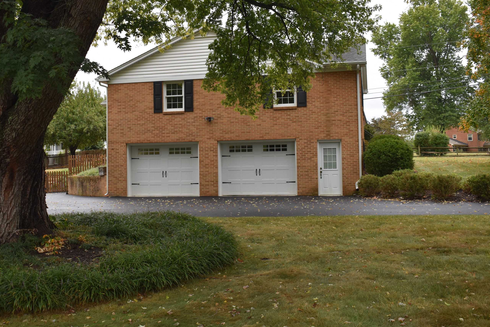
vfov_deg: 31.2
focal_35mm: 43
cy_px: 142
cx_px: 205
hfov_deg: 45.3
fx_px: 585
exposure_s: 1/250
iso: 200
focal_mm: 24
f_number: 6.3
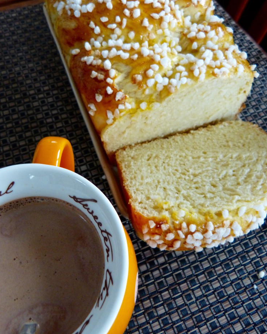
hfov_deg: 51.5
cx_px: 133
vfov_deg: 62.2
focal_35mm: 28
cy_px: 167
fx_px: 277
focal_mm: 4.5
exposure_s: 1/13
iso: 400
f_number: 2.8
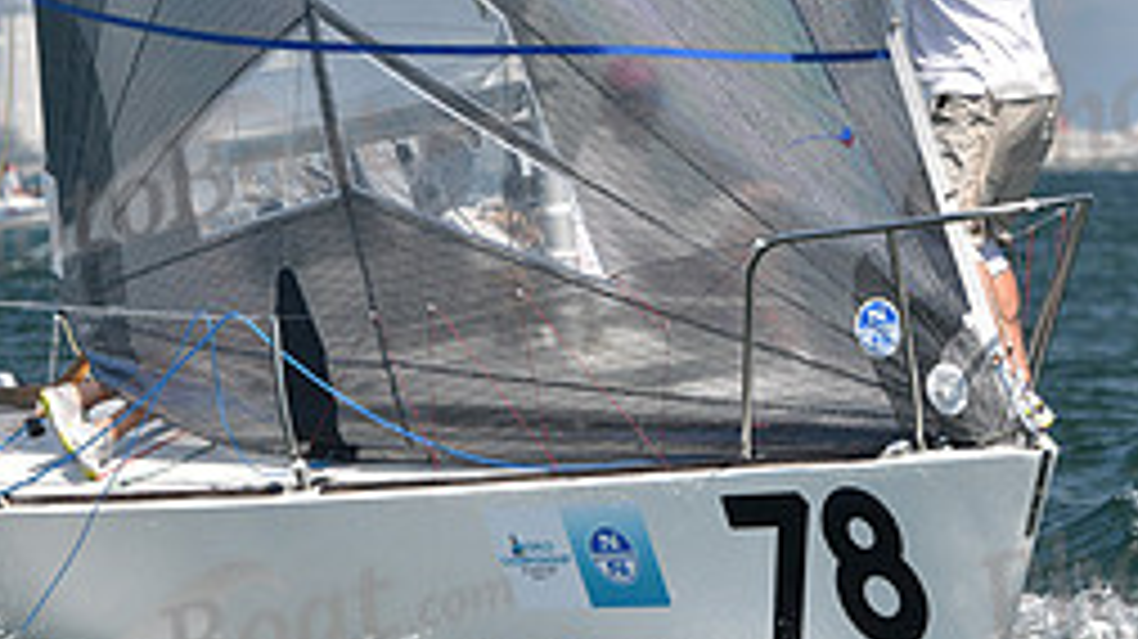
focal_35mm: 360
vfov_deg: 3.4
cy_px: 358
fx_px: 10857
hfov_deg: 6.0
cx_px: 751
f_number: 5
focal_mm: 150
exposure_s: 1/1000
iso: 250
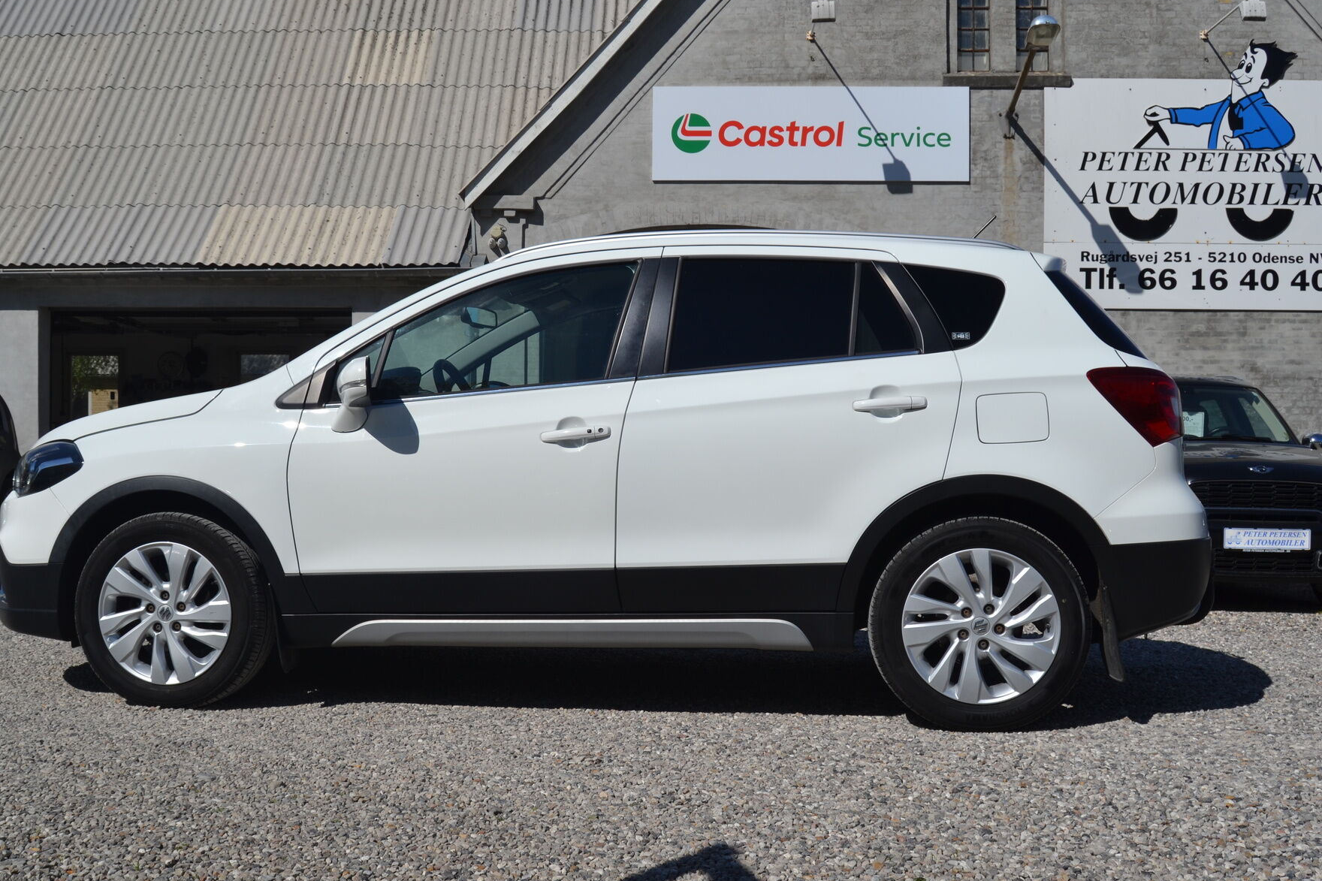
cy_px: 469
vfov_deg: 36.9
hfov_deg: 53.1
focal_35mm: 36
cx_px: 613
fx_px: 1322
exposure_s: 1/400
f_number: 10
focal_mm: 22
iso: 100
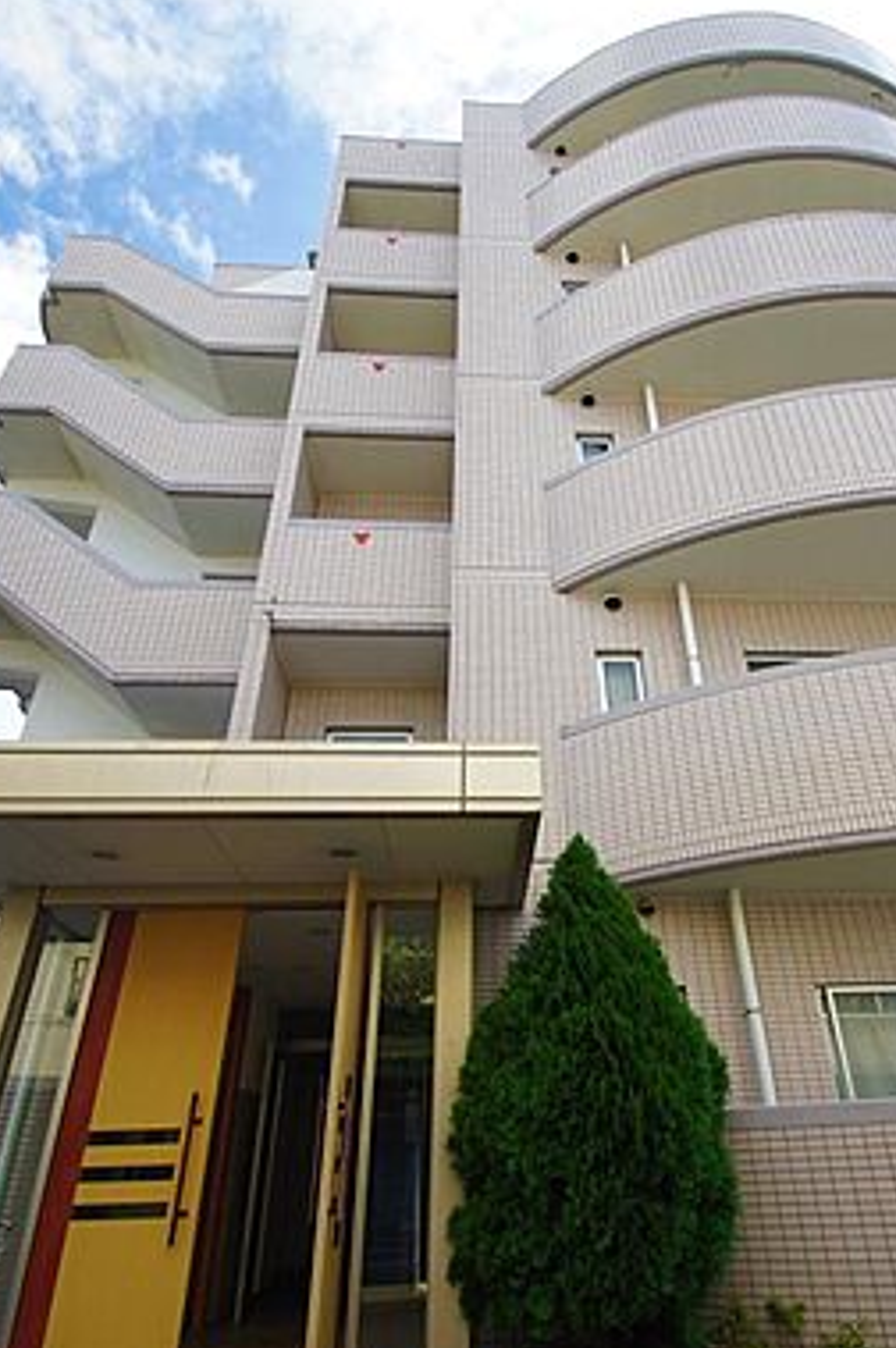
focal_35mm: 19
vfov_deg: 86.8
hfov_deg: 64.1
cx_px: 517
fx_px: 711
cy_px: 718
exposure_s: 1/125
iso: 100
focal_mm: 10
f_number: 7.1
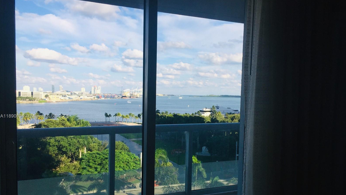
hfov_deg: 61.0
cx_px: 175
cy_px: 116
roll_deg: -1.5
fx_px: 294
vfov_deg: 36.6
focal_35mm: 32
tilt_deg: -4.7
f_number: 2.2
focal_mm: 4.15
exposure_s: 1/732
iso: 32
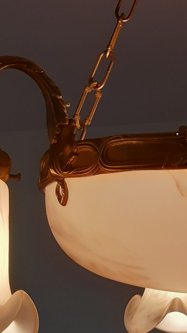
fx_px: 749
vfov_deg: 24.1
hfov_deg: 13.9
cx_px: 212
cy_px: 19
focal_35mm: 85
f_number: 1.7
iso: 80
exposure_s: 1/100
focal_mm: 3.92
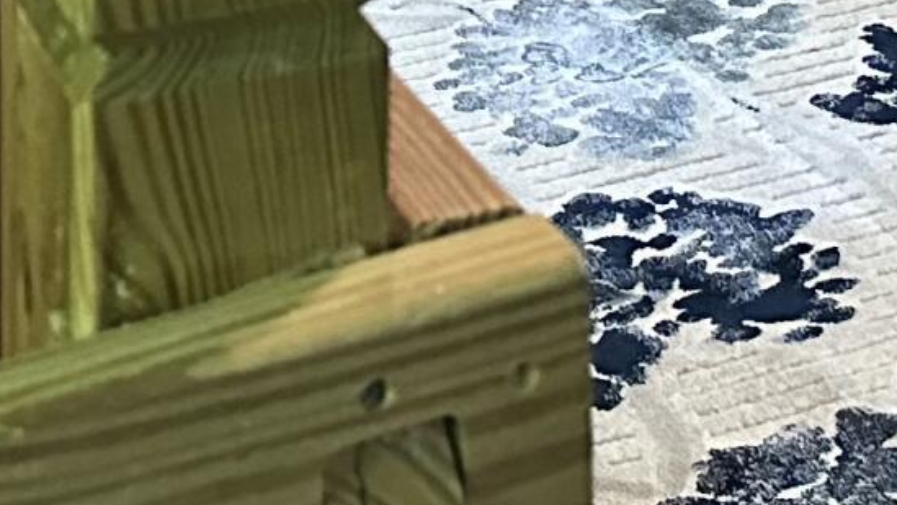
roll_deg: -1.3
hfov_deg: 14.6
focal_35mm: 143
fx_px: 3402
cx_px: 1024
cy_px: -1136
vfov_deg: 7.3
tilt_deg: -4.0
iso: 800
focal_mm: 6.86
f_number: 1.78
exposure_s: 1/40
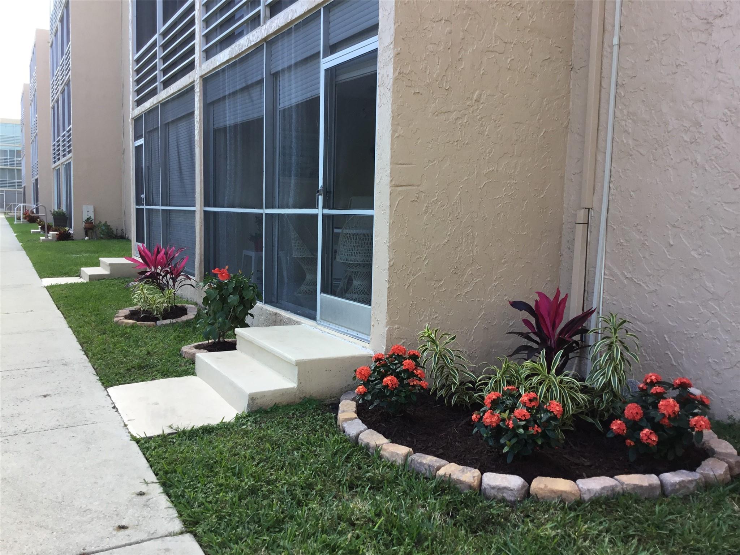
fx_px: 663
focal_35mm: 31
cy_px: 278
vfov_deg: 45.4
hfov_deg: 58.4
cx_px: 370
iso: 25
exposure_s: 1/160
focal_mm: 3.3
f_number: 2.4
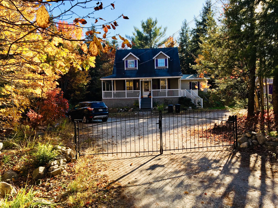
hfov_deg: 61.7
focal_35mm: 29
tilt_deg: -0.8
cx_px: 139
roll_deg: +0.2
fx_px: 233
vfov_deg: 48.2
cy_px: 104
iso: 25
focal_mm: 4.15
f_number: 2.2
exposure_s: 1/601
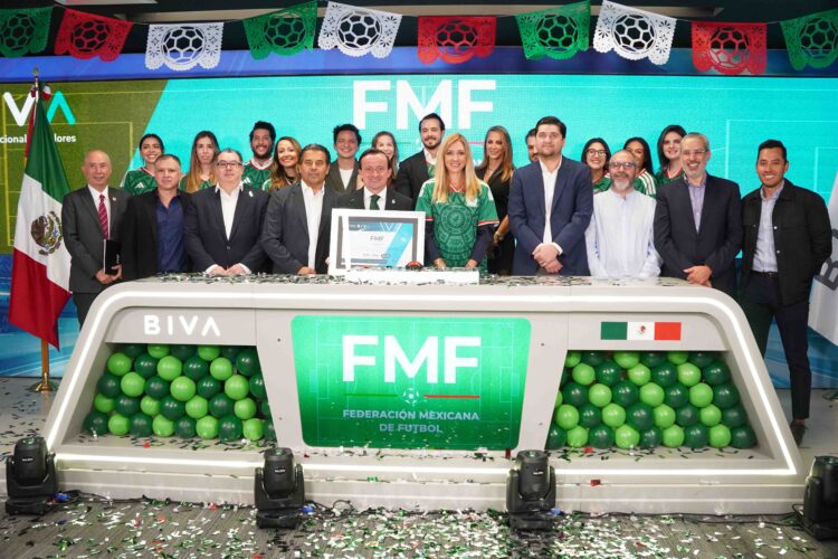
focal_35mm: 32
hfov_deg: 59.5
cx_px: 419
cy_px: 280
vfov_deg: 41.7
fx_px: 733
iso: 2500
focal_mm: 21
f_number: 4
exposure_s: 1/250
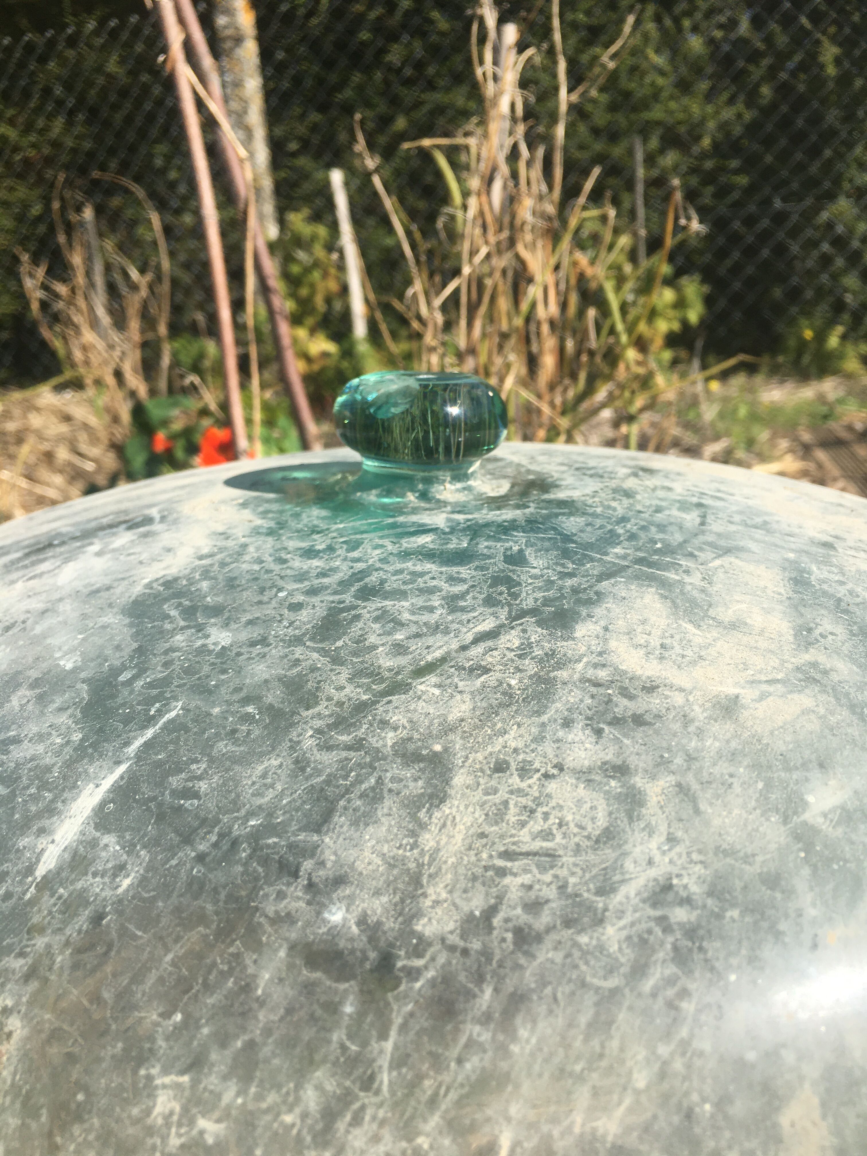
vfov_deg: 61.7
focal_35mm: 29
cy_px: 578
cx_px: 434
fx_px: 968
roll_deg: +3.5
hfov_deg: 48.2
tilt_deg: -15.6
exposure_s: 1/1425
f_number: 2.2
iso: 25
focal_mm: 4.15
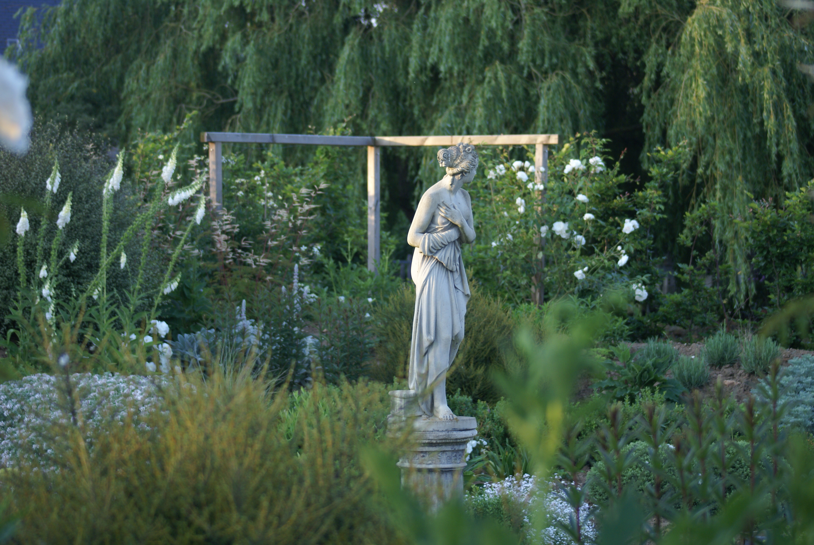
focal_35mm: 112
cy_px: 272
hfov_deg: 18.2
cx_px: 407
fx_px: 2547
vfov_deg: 12.2
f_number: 4.5
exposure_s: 1/125
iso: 250
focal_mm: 75
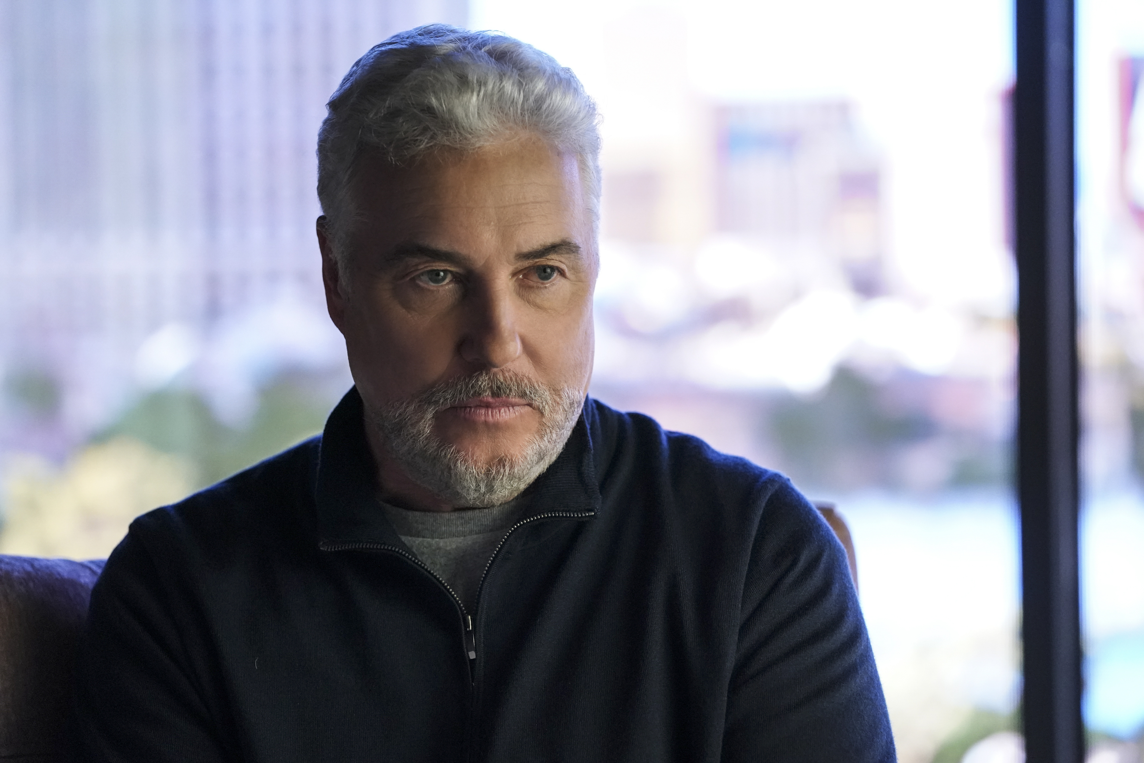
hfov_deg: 14.3
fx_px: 4544
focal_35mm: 143
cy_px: 382
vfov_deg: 9.6
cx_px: 572
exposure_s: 1/125
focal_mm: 143
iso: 6400
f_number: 3.5
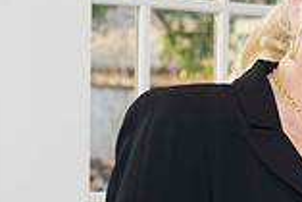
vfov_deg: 6.9
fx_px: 1671
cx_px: 419
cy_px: 193
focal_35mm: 199
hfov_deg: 10.1
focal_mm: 54
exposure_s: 1/80
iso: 800
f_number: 5.6
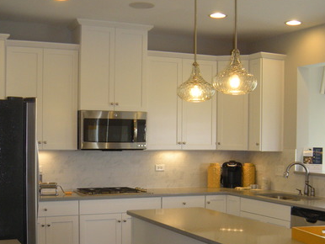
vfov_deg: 25.0
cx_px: 176
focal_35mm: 58
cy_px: 183
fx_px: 545
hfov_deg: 33.2
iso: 144
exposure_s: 1/56.5
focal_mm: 5.9
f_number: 3.8
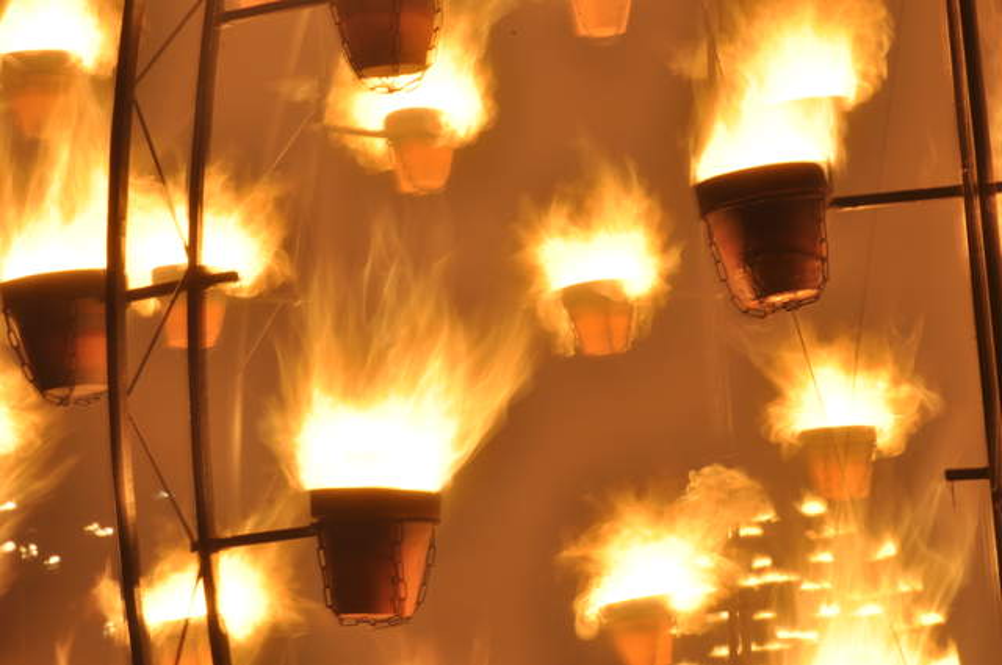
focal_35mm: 120
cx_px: 501
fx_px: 3336
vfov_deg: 11.4
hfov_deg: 17.1
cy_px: 332
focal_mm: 80
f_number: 36
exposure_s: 6
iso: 200
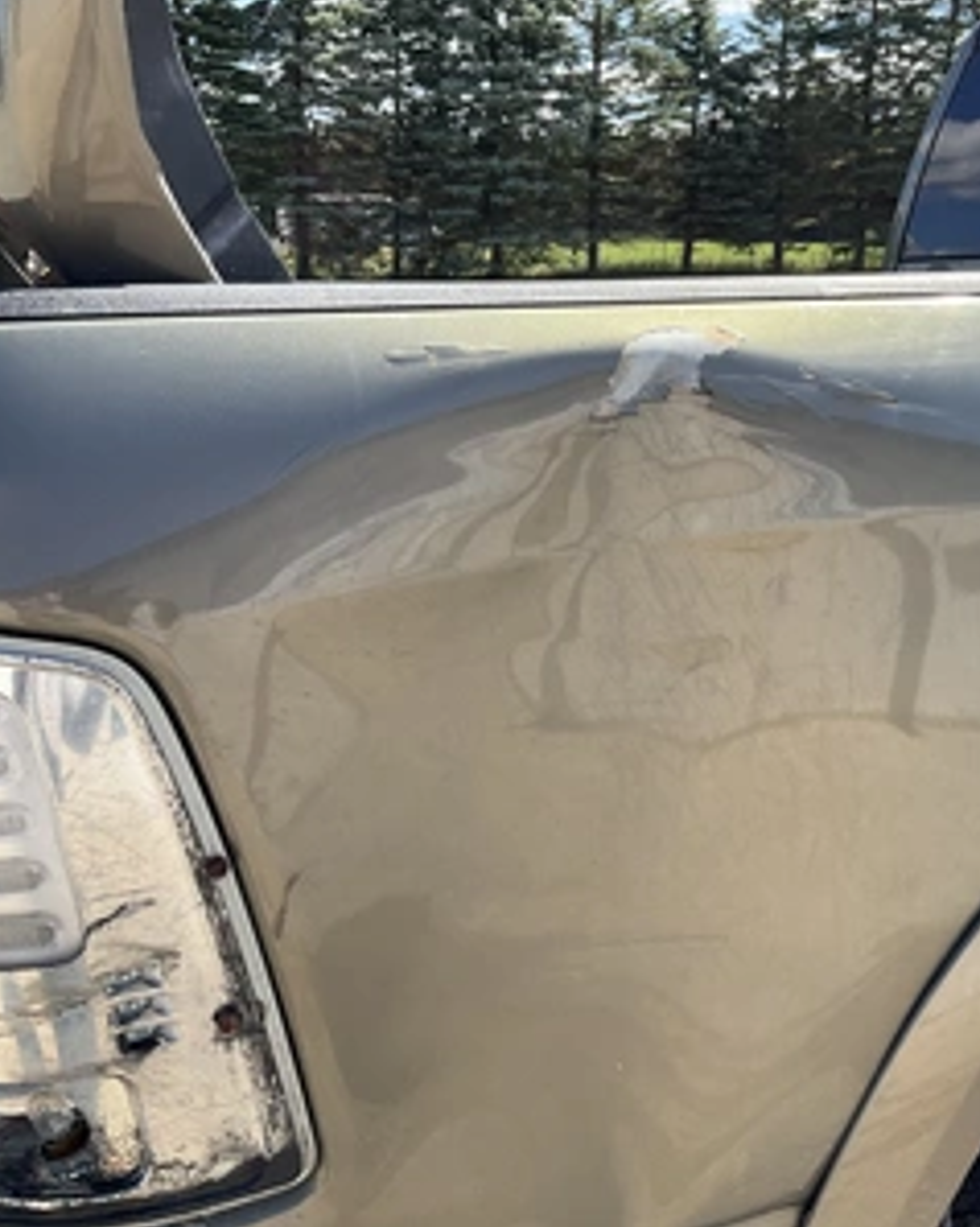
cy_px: 614
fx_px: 1379
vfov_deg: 48.0
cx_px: 601
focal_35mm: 38
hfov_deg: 38.9
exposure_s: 1/599
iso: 25
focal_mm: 3
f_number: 1.8
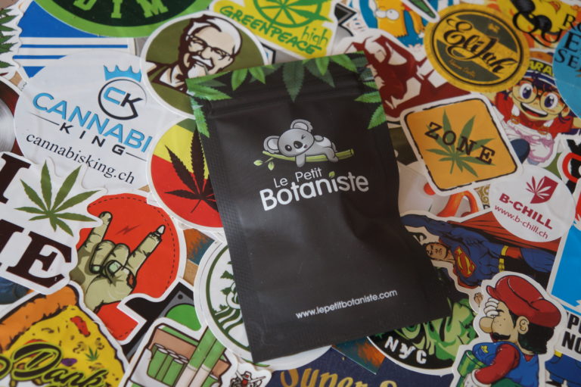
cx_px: 290
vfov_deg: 25.7
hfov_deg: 37.9
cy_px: 194
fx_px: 847
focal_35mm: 52
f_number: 4.5
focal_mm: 35
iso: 200
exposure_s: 1/160
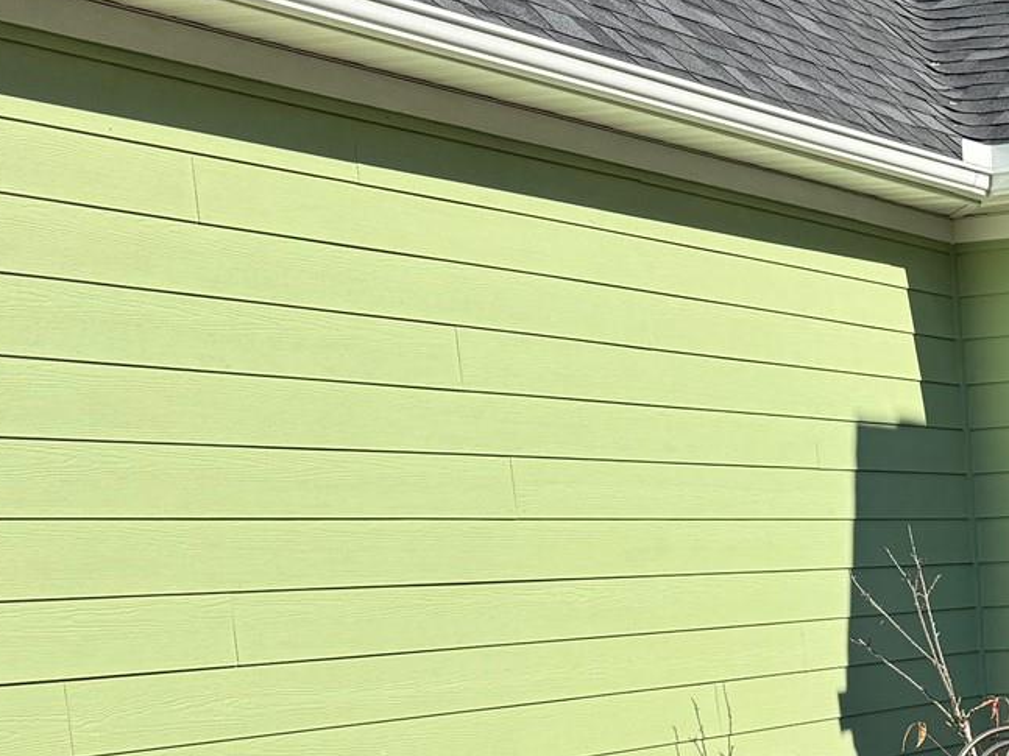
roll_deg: +3.4
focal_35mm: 76
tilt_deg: -3.0
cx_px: 1374
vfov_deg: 19.0
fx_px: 2215
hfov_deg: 22.5
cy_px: 681
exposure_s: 1/4950
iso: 80
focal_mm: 6.76
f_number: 1.78
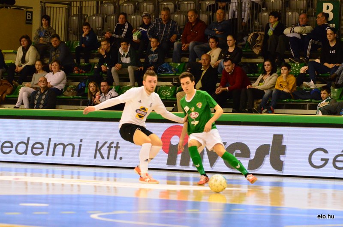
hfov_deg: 11.0
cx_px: 172
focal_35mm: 188
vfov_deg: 7.3
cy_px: 114
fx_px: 1783
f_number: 5.6
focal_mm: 125
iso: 6400
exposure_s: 1/400
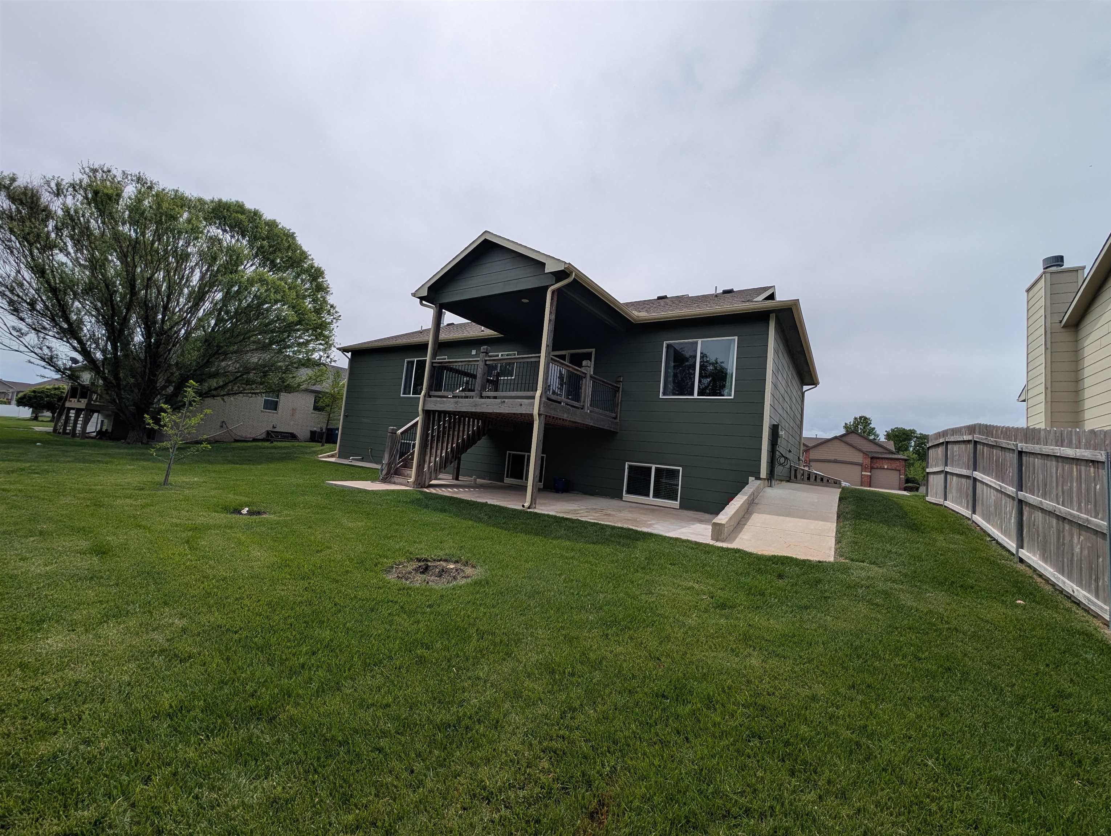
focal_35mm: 12
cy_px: 418
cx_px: 556
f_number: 1.95
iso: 44
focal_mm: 2.23
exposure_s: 1/3623
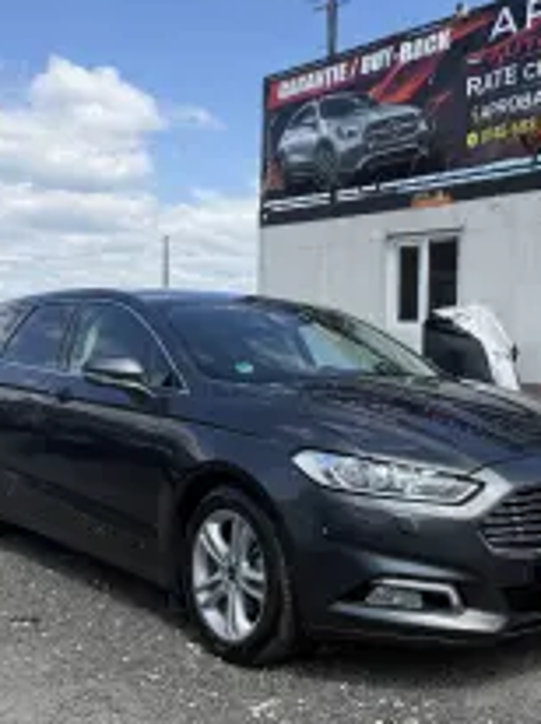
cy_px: 380
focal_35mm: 42
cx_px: 355
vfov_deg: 44.8
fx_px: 877
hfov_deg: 34.0
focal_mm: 6.76
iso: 80
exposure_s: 1/2370
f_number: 1.78
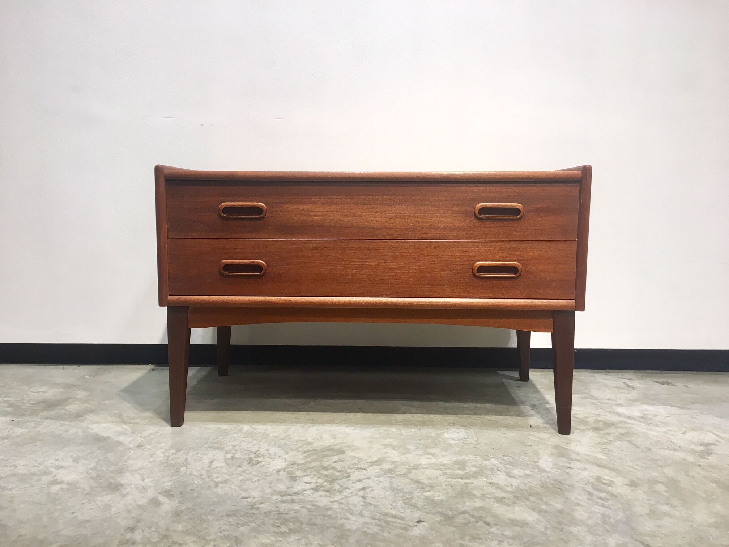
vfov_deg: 48.2
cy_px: 274
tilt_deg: -5.5
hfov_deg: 61.7
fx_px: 611
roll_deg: +0.4
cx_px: 364
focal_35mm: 29
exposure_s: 1/33
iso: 40
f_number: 2.2
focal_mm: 4.15
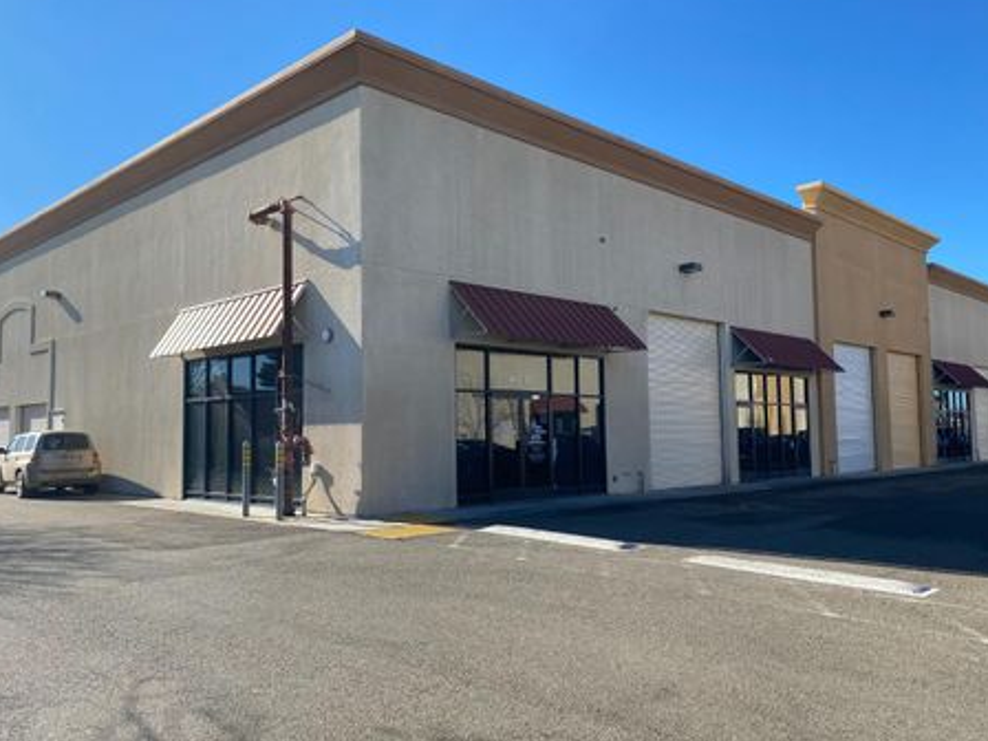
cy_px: 380
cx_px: 459
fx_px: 828
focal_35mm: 29
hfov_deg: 61.6
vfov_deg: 48.2
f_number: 1.8
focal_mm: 4.25
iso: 32
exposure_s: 1/2028
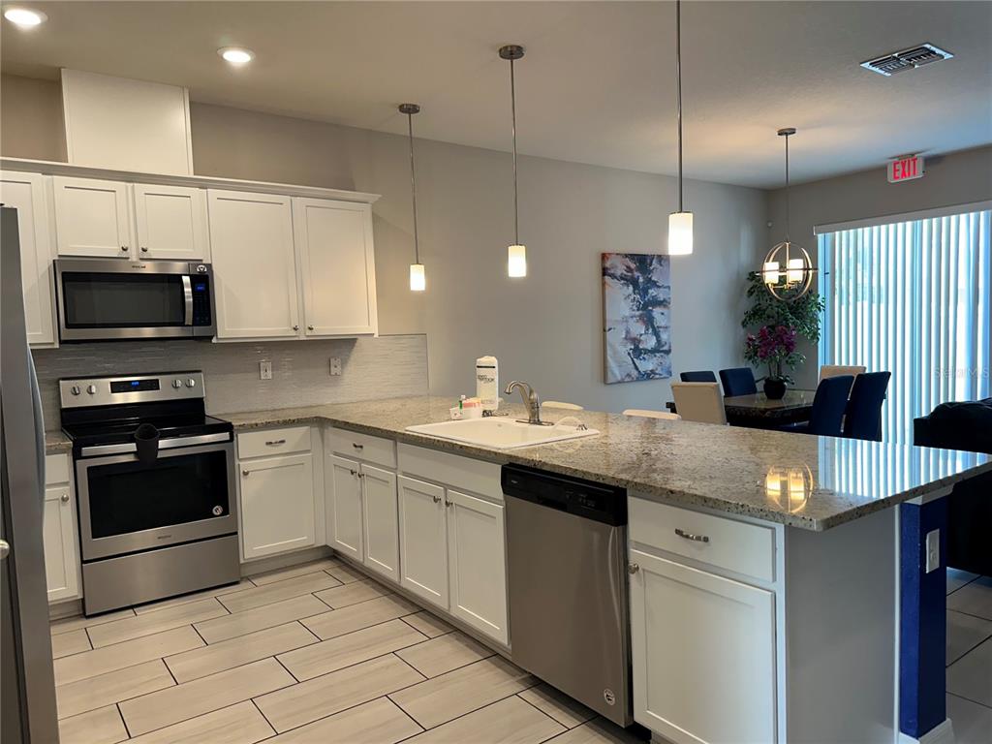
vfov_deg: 56.8
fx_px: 688
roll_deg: +1.7
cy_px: 372
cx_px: 496
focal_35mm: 24
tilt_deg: -3.7
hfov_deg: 71.6
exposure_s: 1/120
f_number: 1.78
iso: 200
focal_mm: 6.86
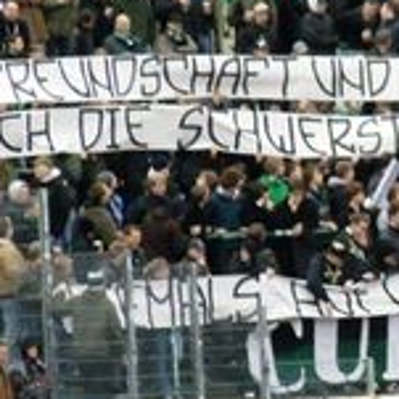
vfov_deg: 2.5
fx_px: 9076
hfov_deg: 2.5
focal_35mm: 696
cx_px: 457
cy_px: 189
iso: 800
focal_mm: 28.34
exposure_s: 1/60
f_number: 5.2
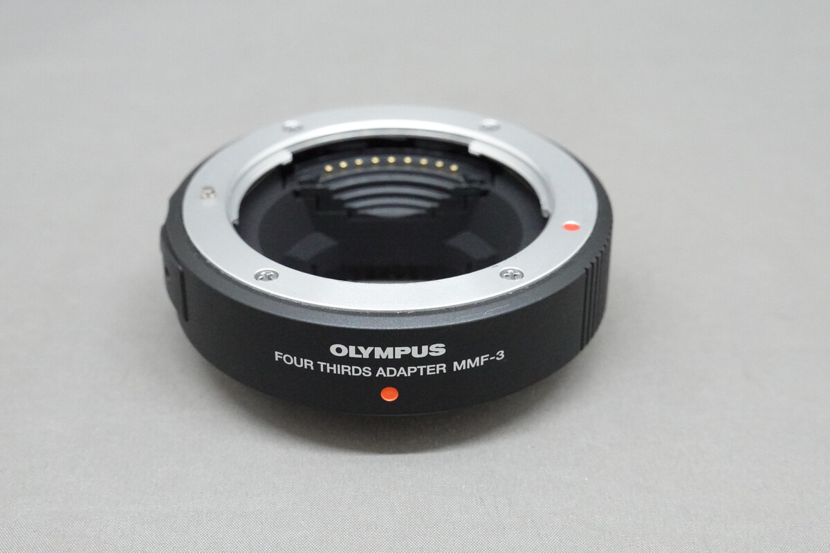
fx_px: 1475
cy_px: 276
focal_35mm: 64
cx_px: 415
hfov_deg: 31.4
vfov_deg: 21.2
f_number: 5.6
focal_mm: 23.39
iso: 3200
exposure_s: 1/80
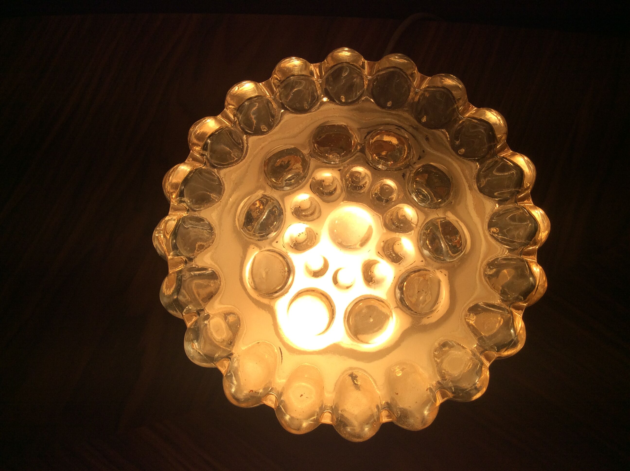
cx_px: 315
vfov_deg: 44.1
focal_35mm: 32
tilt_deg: -80.2
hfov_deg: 56.9
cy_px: 236
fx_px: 582
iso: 32
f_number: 2.4
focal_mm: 3.3
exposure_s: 1/602
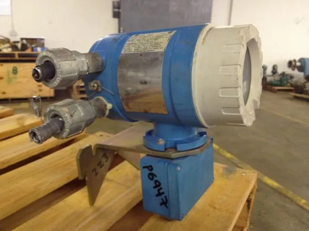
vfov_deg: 40.7
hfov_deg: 52.6
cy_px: 116
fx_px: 312
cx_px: 154
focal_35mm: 35
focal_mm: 4.28
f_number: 2.4
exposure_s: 1/20
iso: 125
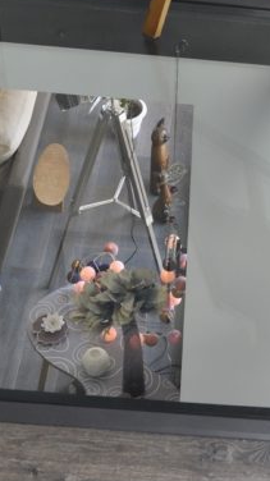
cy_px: 150
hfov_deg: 15.3
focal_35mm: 77
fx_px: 982
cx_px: 284
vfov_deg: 27.3
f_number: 4
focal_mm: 18
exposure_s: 1/60
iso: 400
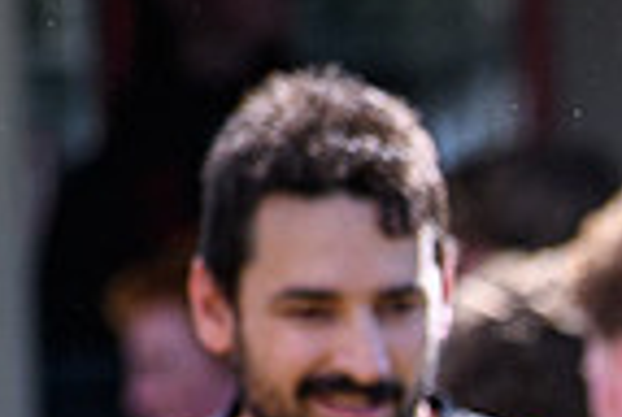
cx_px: 1702
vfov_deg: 0.8
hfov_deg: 1.1
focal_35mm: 1790
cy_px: 893
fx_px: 30992
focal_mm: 180
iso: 250
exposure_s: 1/2000
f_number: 2.8
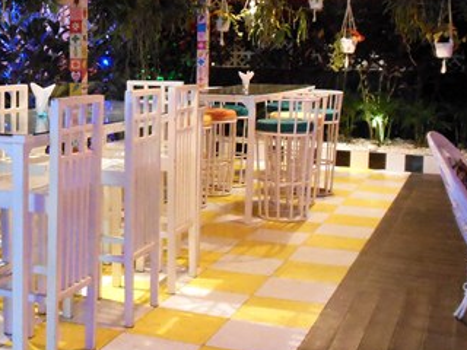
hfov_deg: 37.8
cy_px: 136
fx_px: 675
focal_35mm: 50
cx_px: 161
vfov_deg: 29.0
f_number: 3.2
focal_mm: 4.5
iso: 1600
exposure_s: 1/6
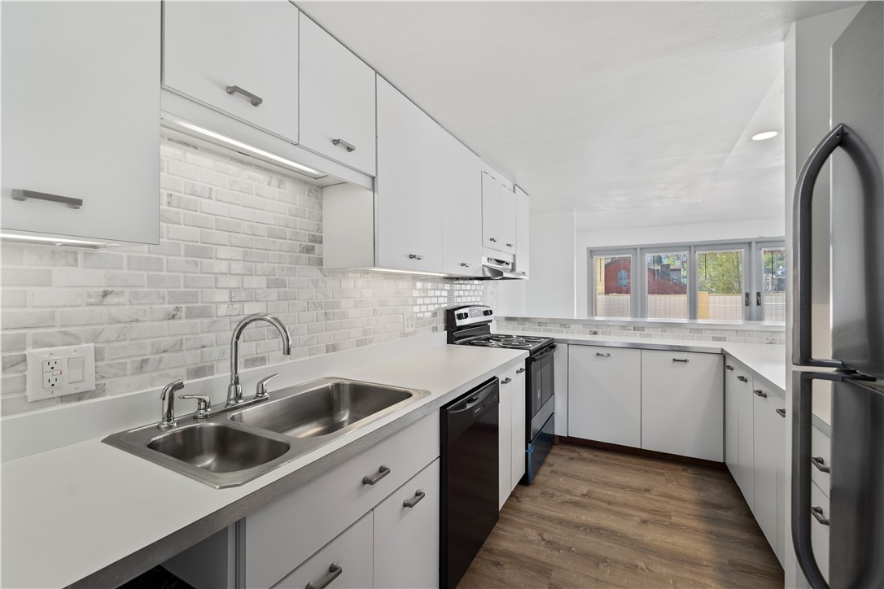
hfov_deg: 100.4
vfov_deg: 77.3
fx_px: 368
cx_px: 442
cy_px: 294
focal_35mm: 15
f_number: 6.3
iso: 400
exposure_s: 1/30
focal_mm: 15
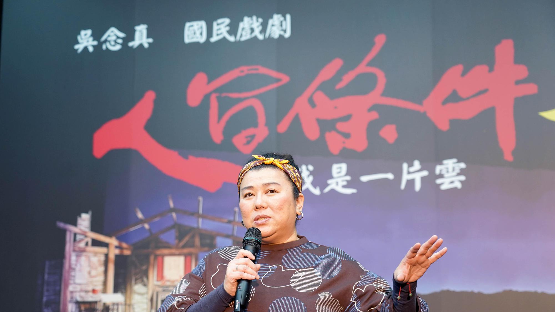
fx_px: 942
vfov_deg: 18.8
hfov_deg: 32.8
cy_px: 184
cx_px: 278
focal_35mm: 64
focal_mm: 61
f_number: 4
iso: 1600
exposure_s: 1/100
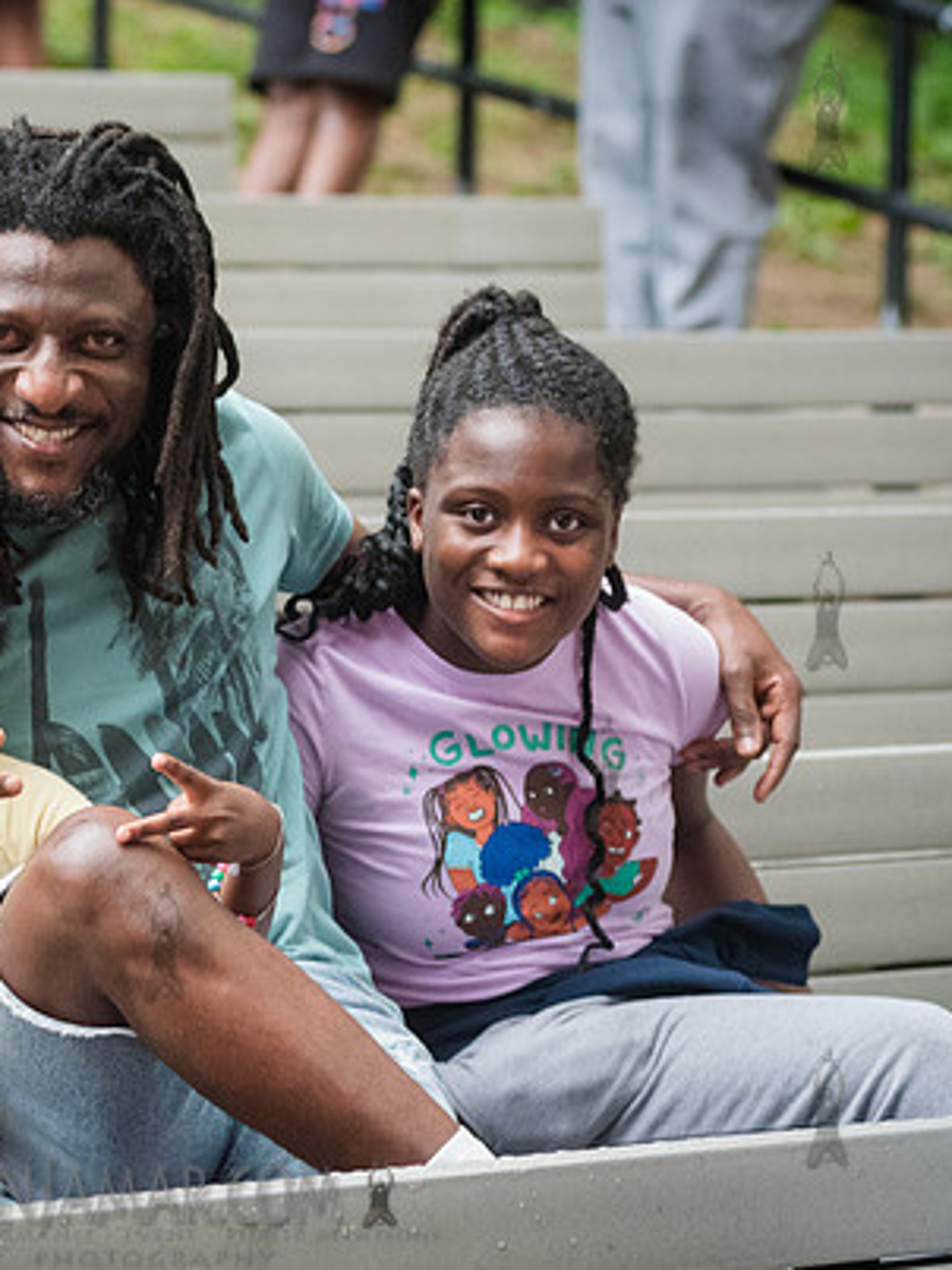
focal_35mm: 192
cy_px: 646
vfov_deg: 10.3
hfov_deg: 7.7
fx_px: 7044
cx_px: 3
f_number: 4
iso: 3200
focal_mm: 100
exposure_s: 1/250
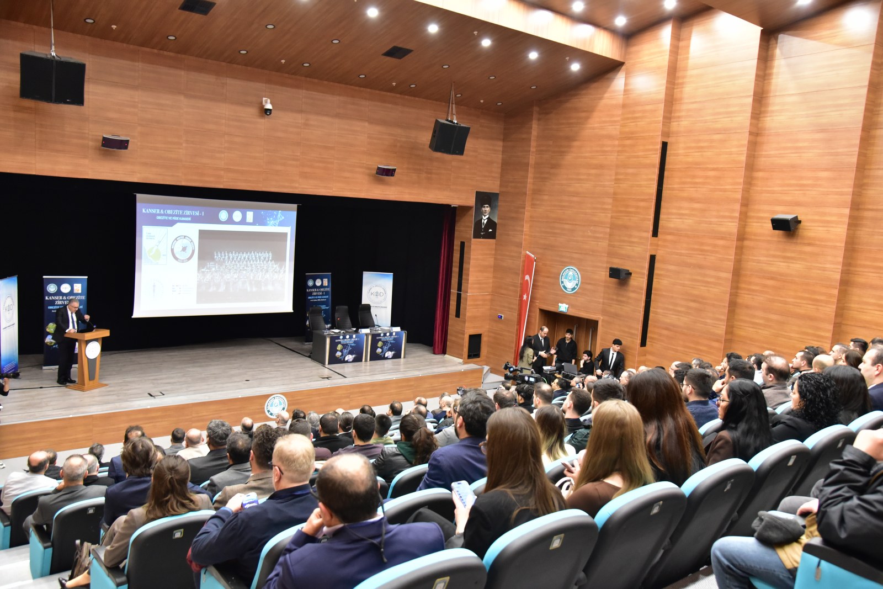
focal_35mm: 30
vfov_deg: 43.6
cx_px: 442
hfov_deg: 61.9
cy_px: 294
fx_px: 736
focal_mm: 30
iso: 3200
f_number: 4
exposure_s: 1/40
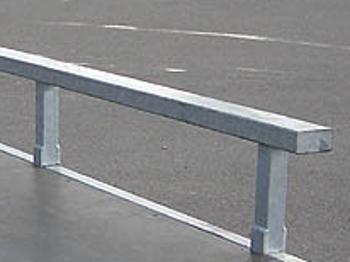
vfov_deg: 10.9
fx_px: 1373
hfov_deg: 14.4
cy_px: 158
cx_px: 51
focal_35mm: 136
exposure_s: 1/640
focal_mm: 5.8
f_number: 2.6
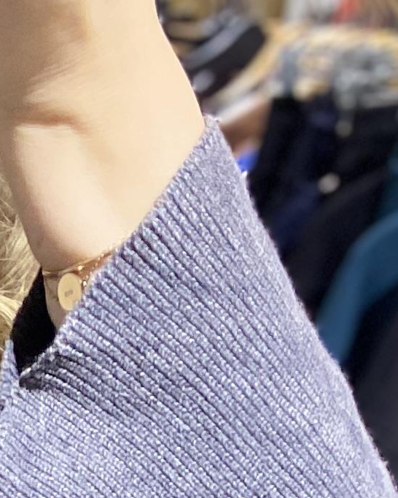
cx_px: -381
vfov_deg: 10.0
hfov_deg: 9.6
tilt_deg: -51.8
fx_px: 2208
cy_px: 1439
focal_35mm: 150
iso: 125
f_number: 1.8
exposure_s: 1/50
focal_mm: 4.25
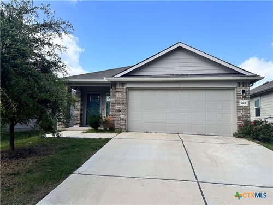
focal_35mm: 24
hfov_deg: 71.6
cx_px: 136
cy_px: 102
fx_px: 189
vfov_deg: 56.8
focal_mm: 6.86
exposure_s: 1/5000
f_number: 1.78
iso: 80
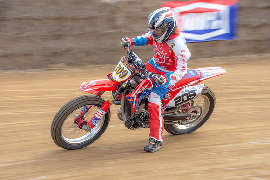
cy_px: 90
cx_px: 135
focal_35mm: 117
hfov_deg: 17.5
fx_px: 878
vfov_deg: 11.7
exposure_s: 1/100
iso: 160
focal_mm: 78
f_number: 11
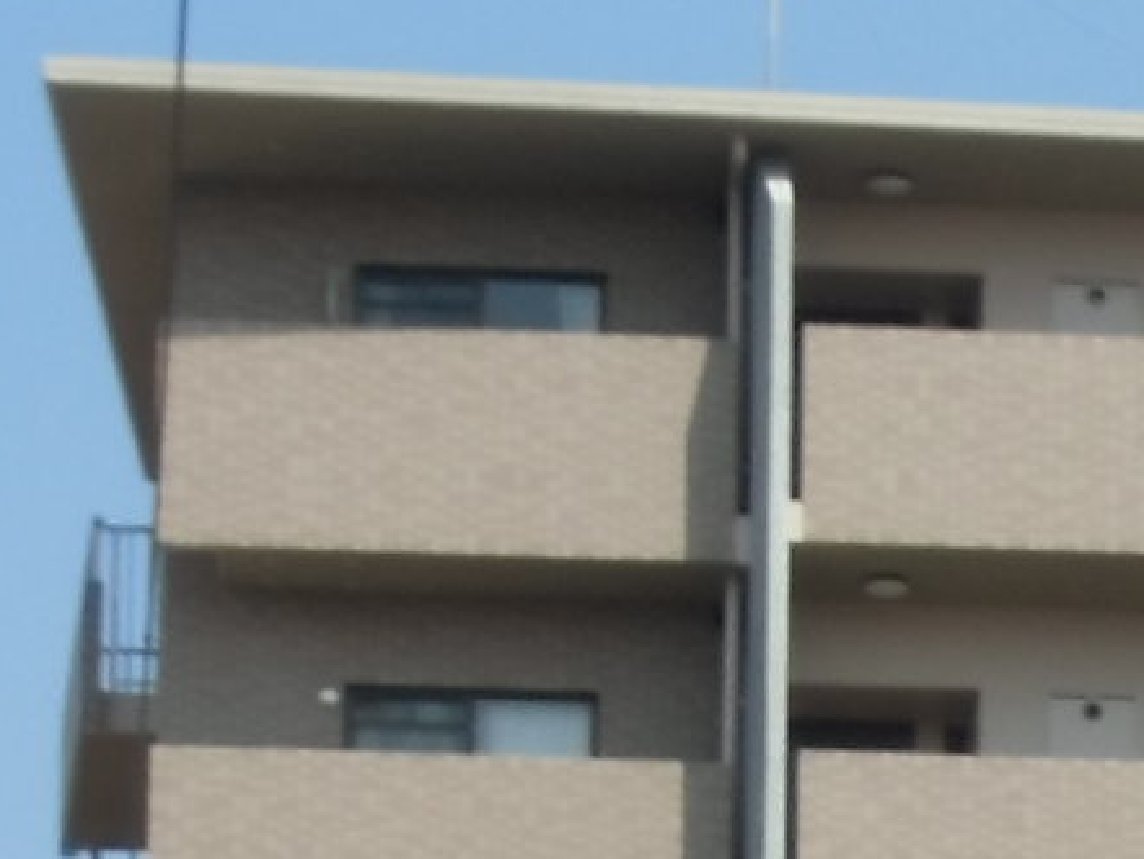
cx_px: 2058
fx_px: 10912
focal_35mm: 330
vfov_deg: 4.4
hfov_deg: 5.9
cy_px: 1873
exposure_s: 1/400
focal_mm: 10.11
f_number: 4.5
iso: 64
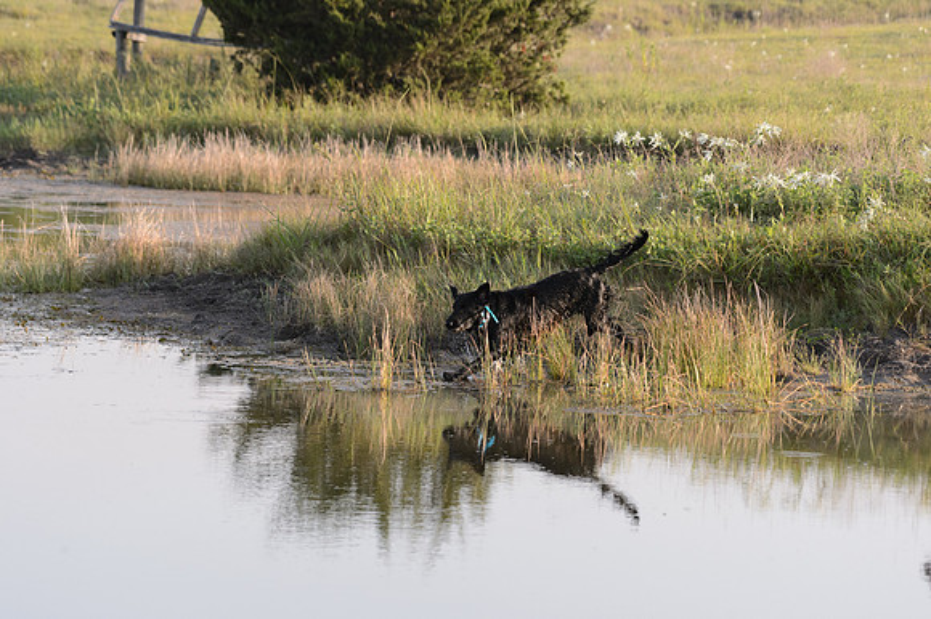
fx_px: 5169
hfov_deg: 10.3
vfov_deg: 6.9
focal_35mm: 200
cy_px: 310
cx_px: 466
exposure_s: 1/1600
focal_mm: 200
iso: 1600
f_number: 6.3
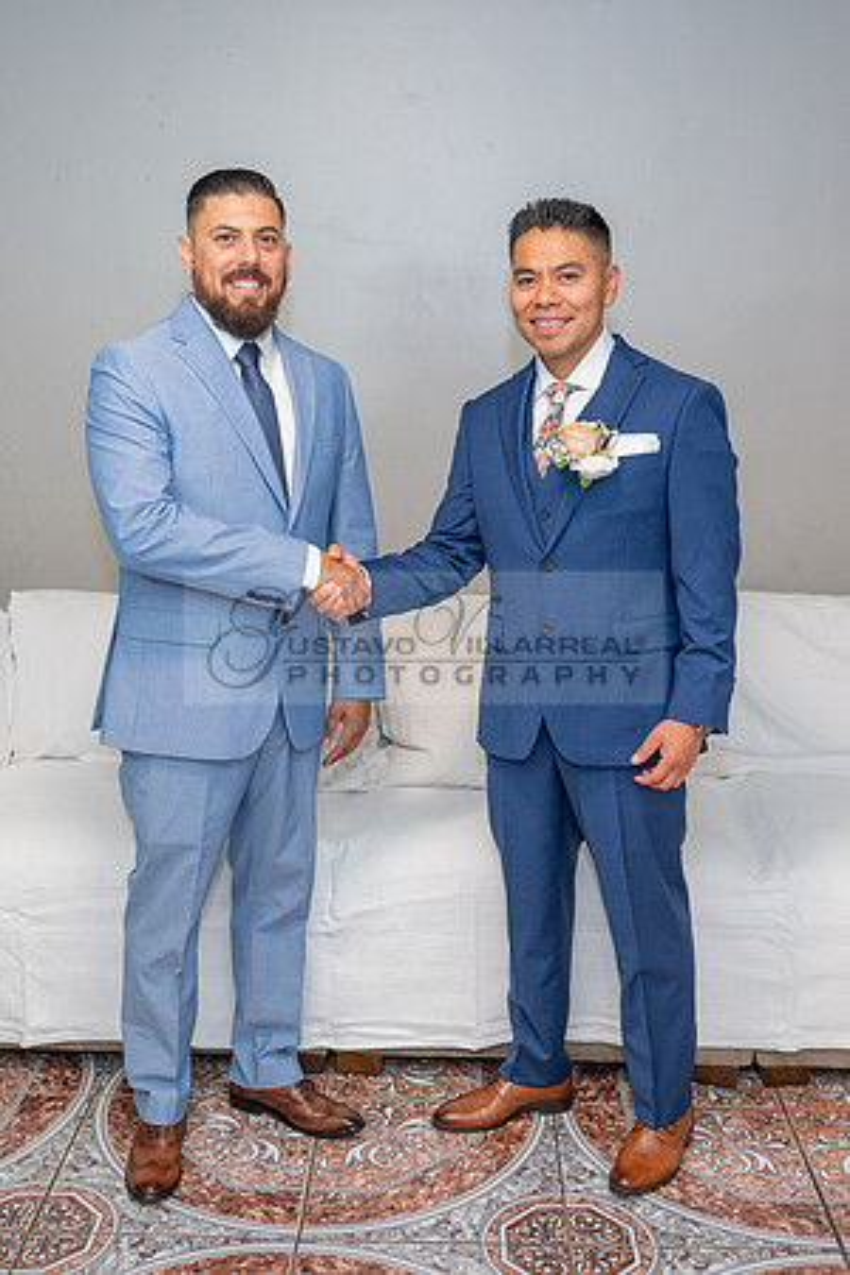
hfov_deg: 31.9
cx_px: 415
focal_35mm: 42
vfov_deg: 46.4
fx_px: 1487
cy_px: 638
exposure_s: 1/125
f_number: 3.2
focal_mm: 28
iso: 640
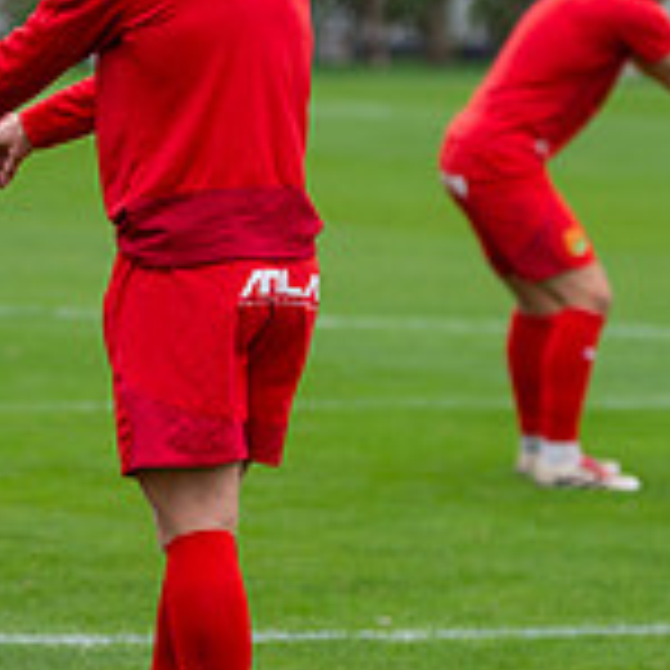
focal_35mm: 448
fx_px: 9810
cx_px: 202
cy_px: 202
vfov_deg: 3.9
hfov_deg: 3.9
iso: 360
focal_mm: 122
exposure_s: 1/1600
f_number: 3.2
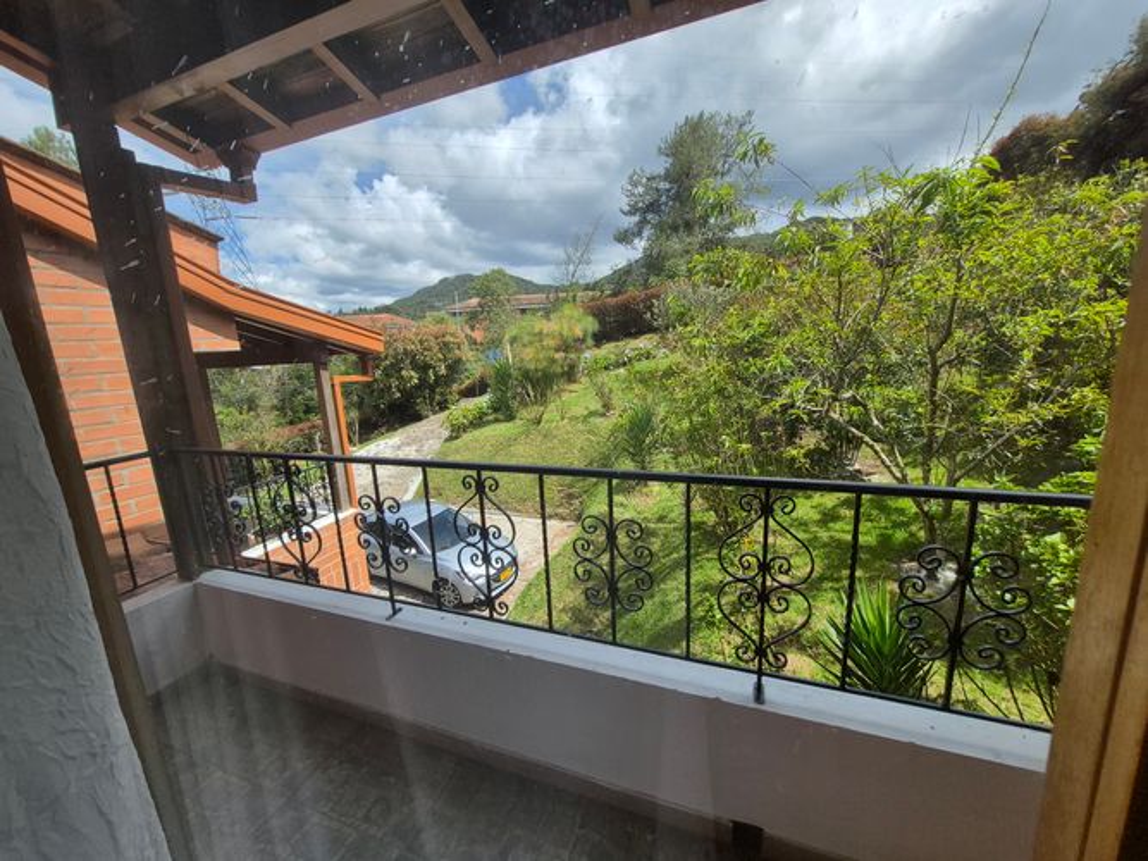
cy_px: 430
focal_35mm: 13
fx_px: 431
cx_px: 574
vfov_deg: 89.9
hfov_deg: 106.2
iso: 50
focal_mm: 1.74
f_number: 2.2
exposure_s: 1/1576
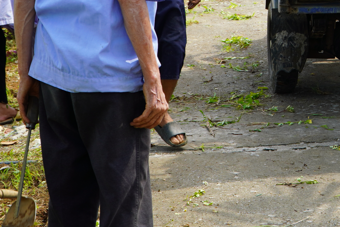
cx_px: 391
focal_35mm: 130
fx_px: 1228
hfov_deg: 15.3
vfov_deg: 10.4
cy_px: -49
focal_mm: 32
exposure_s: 1/250
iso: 100
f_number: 5
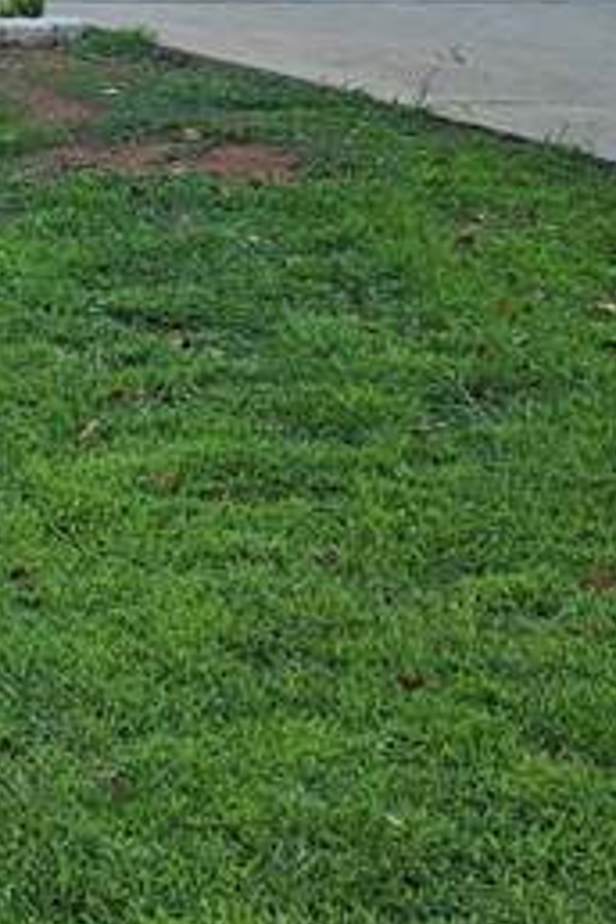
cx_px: -863
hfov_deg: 11.7
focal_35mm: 95
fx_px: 2438
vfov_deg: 20.8
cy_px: 14
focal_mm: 6.3
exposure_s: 1/180
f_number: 1.7
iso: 16
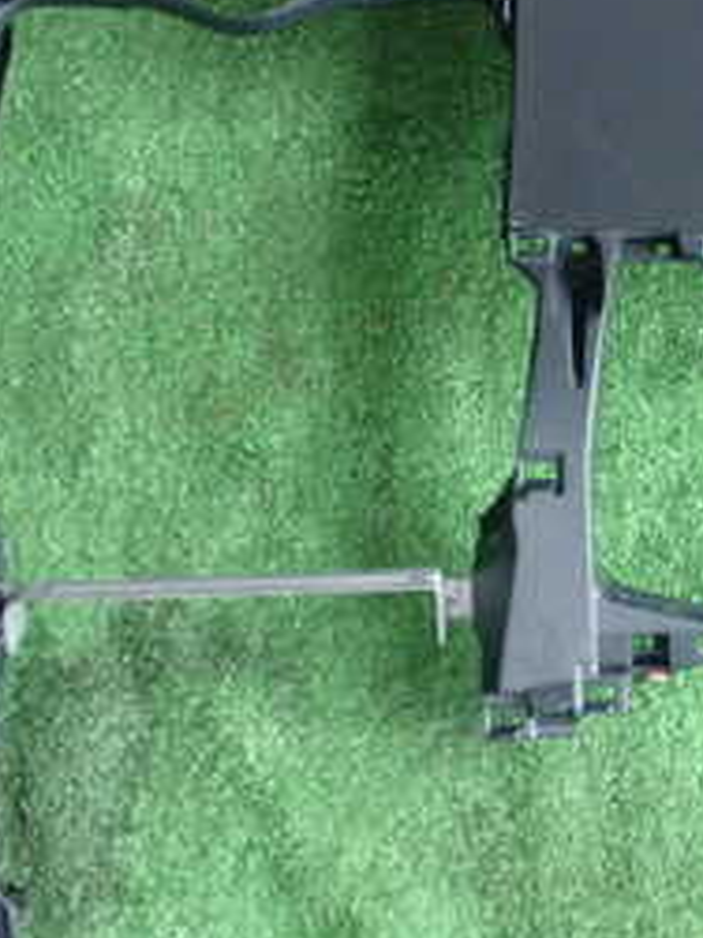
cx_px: 737
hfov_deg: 16.7
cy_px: 273
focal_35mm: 86
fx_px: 2331
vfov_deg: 22.6
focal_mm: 6.37
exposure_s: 1/40
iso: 320
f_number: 2.5
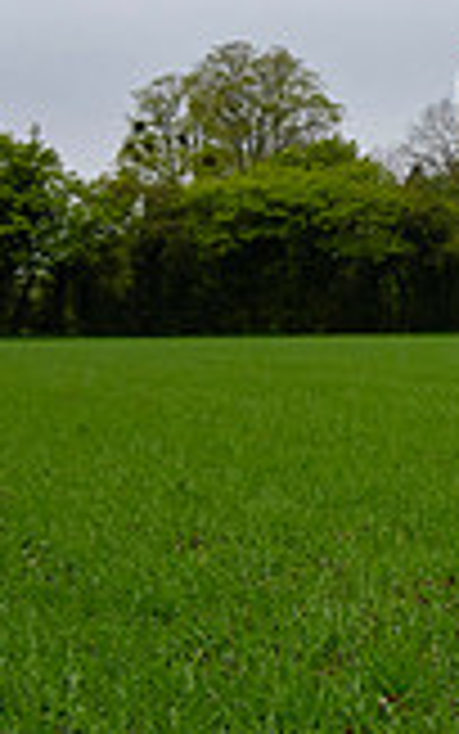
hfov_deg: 9.7
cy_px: 250
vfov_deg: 18.4
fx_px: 2260
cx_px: 1251
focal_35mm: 113
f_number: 5.6
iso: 320
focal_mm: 15
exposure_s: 1/400
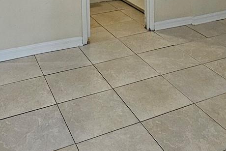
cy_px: -82
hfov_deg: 41.8
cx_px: 130
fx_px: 295
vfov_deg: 22.7
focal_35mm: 47
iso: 320
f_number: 2.2
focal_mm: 2.2
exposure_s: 1/60
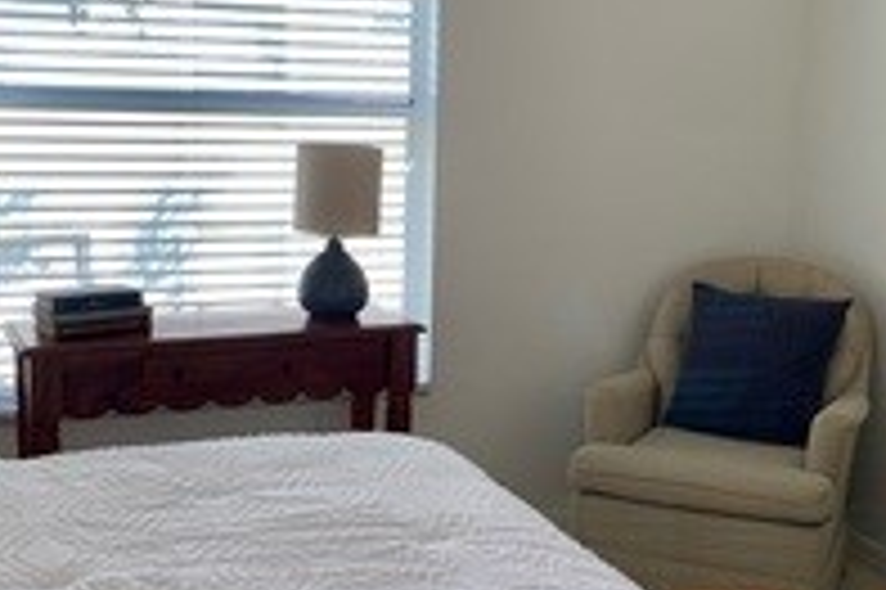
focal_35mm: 55
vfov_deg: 24.6
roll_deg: -1.5
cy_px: 306
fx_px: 1352
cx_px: 495
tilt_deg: -10.2
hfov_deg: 36.2
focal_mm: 4.25
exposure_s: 1/120
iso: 64
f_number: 1.8
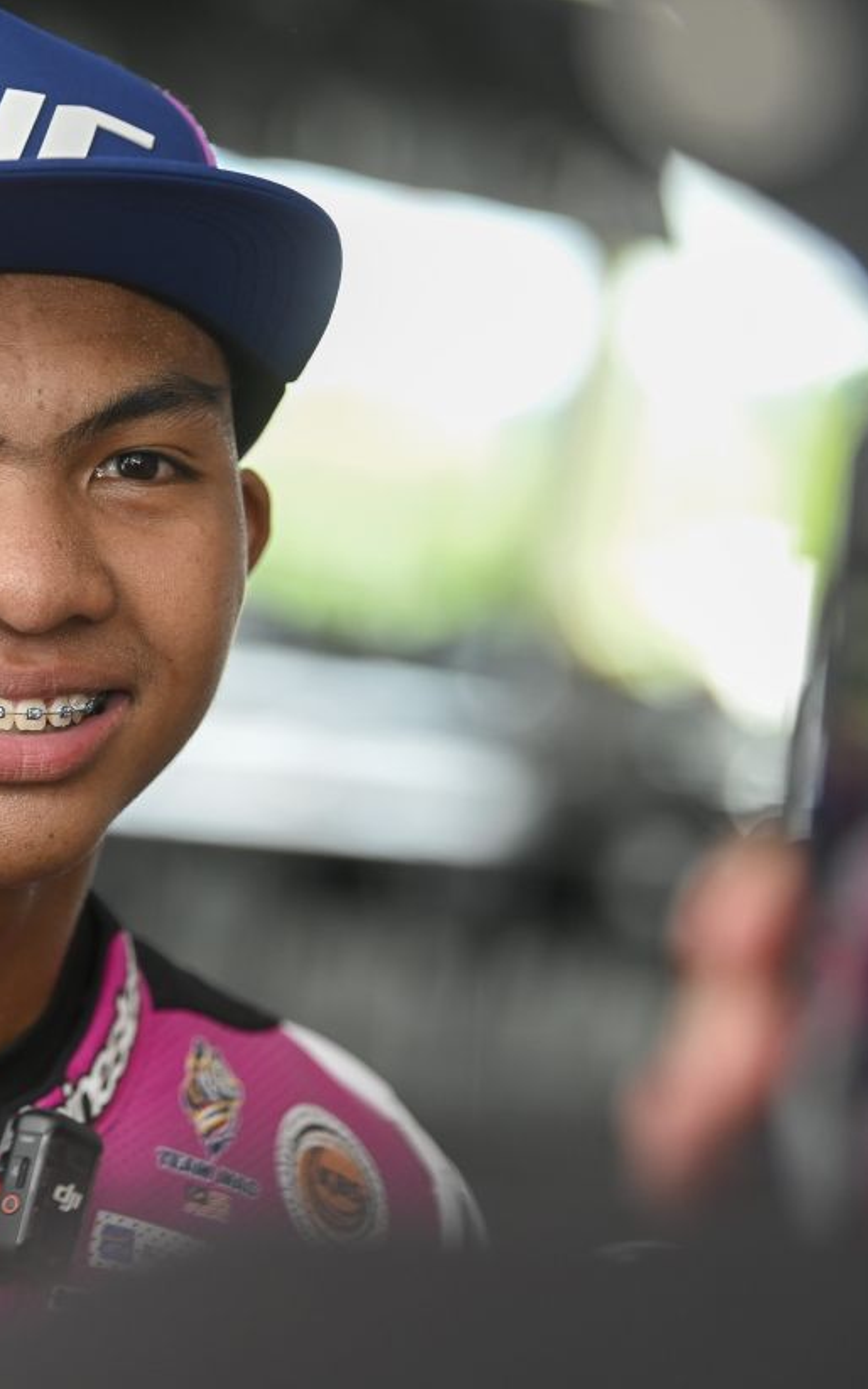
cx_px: 7
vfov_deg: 12.2
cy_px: 694
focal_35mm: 172
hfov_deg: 7.6
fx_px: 6508
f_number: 3.2
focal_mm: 112
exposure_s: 1/320
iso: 800
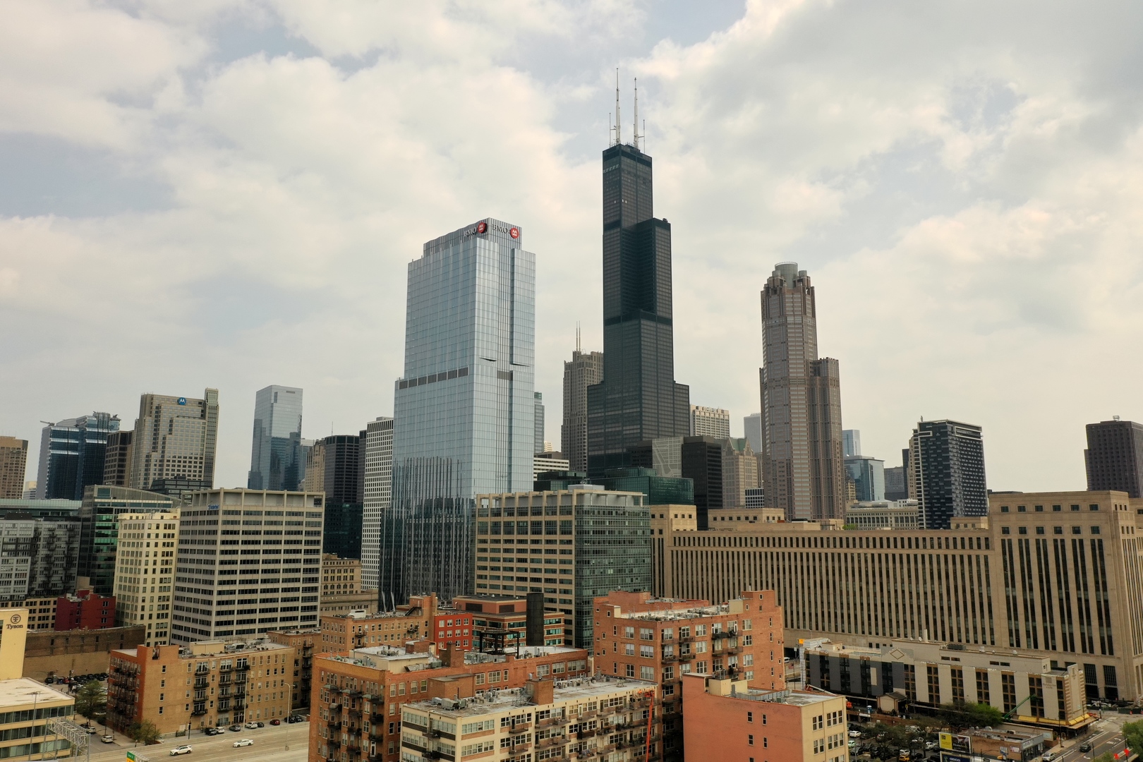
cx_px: 572
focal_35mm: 28
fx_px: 889
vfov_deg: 46.4
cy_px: 381
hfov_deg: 65.5
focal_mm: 10.26
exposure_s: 1/800
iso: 100
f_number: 6.3
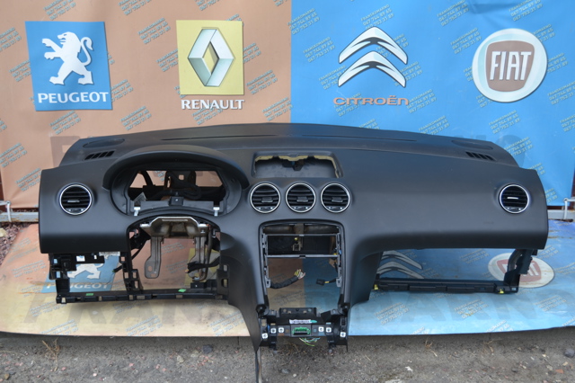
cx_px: 288
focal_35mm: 45
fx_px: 718
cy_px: 192
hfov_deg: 43.6
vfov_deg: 29.8
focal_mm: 30
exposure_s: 1/125
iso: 100
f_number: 5.6
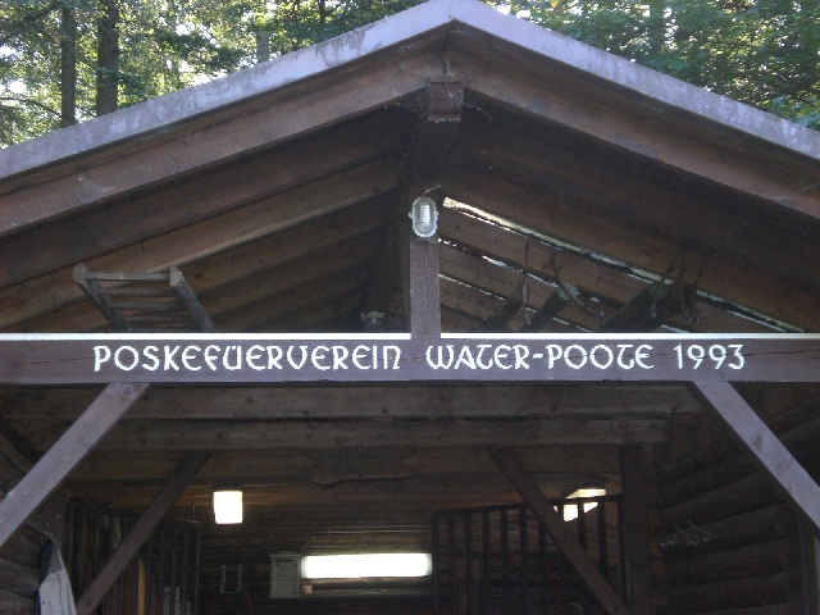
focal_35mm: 75
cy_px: 308
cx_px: 410
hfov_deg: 26.0
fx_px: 1777
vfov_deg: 19.6
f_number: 4.5
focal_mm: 12.47
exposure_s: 1/60
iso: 200
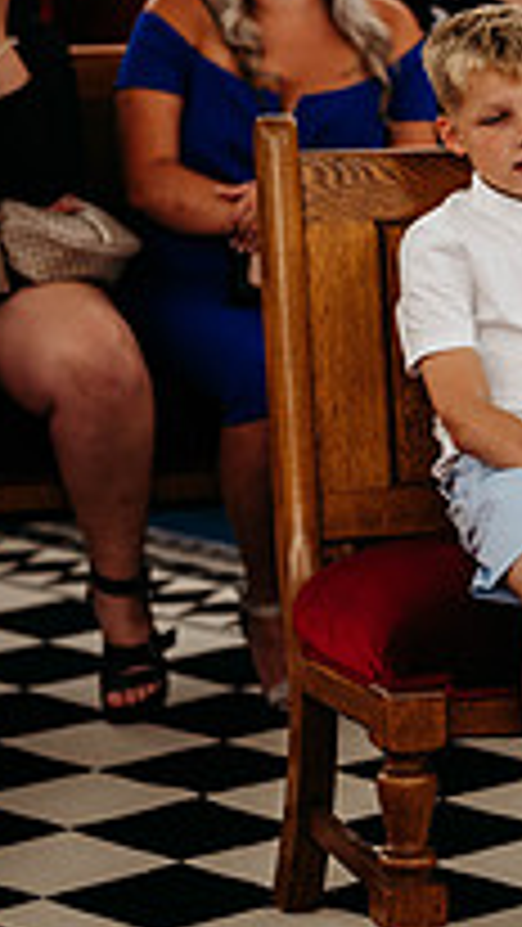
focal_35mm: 194
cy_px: 364
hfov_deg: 6.2
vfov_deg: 11.1
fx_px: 4770
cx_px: 569
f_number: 1.8
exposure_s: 1/200
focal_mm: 85
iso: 1250
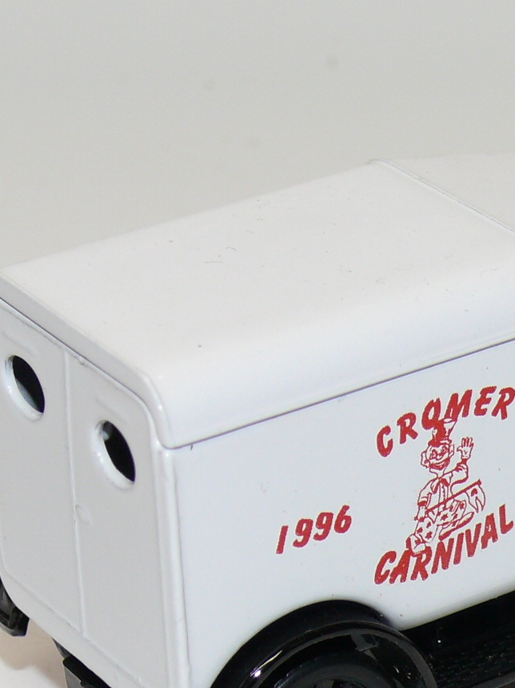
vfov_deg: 11.2
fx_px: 3512
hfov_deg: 8.4
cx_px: 467
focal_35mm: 177
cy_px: 461
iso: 100
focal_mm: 13
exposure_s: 1/30
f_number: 4
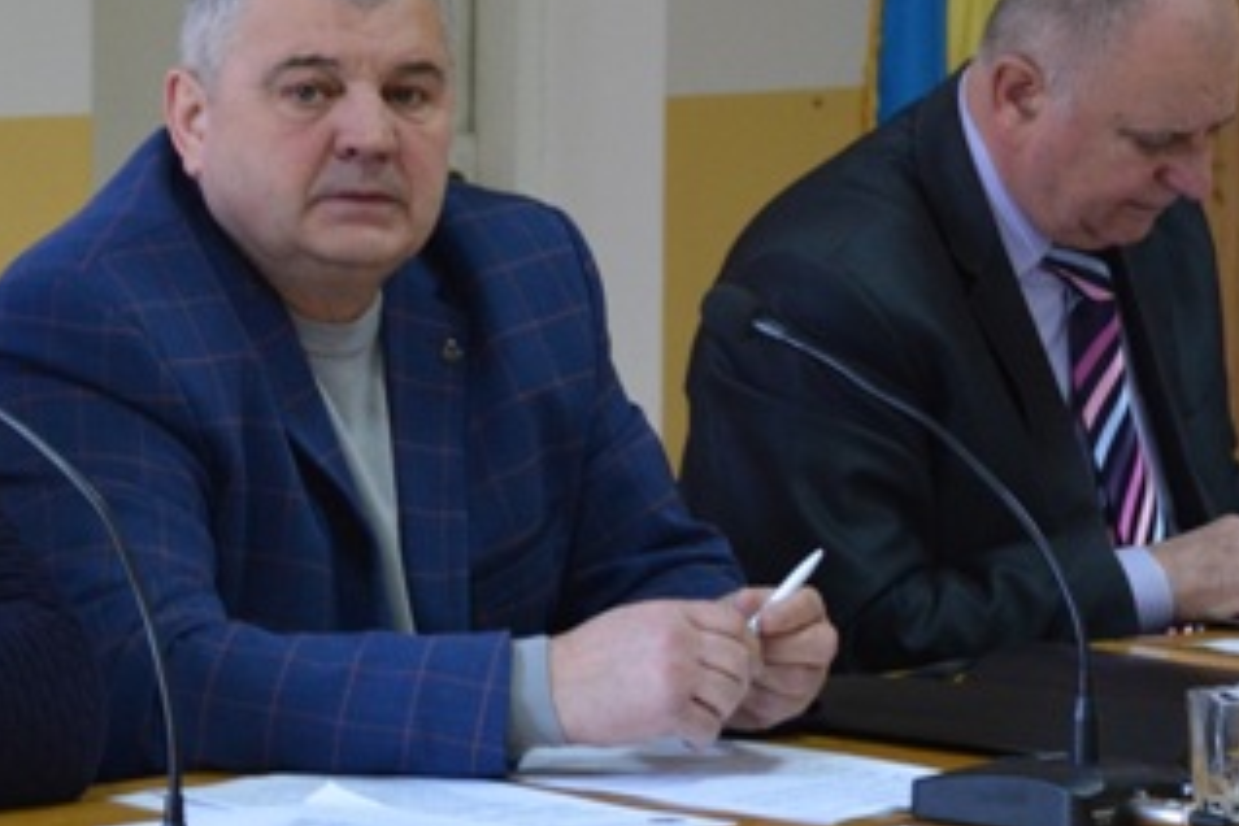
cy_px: 267
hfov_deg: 10.5
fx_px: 6745
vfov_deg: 7.0
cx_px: 331
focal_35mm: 196
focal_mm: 52
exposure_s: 1/30
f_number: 4.8
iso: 1400
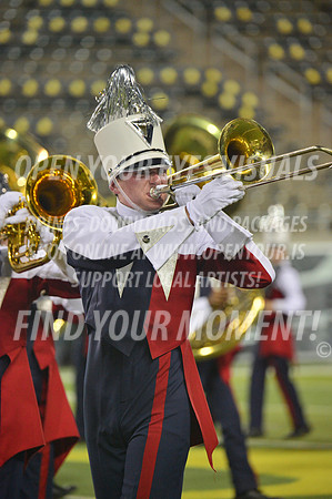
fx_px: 4575
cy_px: 250
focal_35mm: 330
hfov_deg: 4.2
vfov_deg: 6.3
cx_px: 166
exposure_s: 1/500
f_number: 5.6
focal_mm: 330
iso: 2000
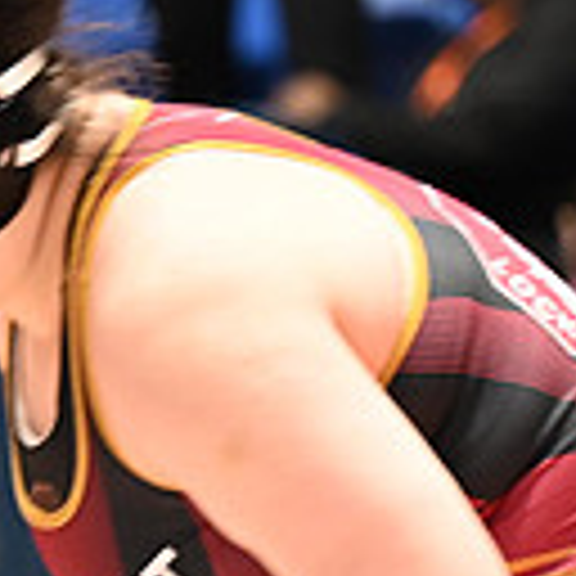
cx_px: -720
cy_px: 389
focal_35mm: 719
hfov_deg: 2.4
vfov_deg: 2.4
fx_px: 13536
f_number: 2.8
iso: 1100
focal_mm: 125
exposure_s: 1/120
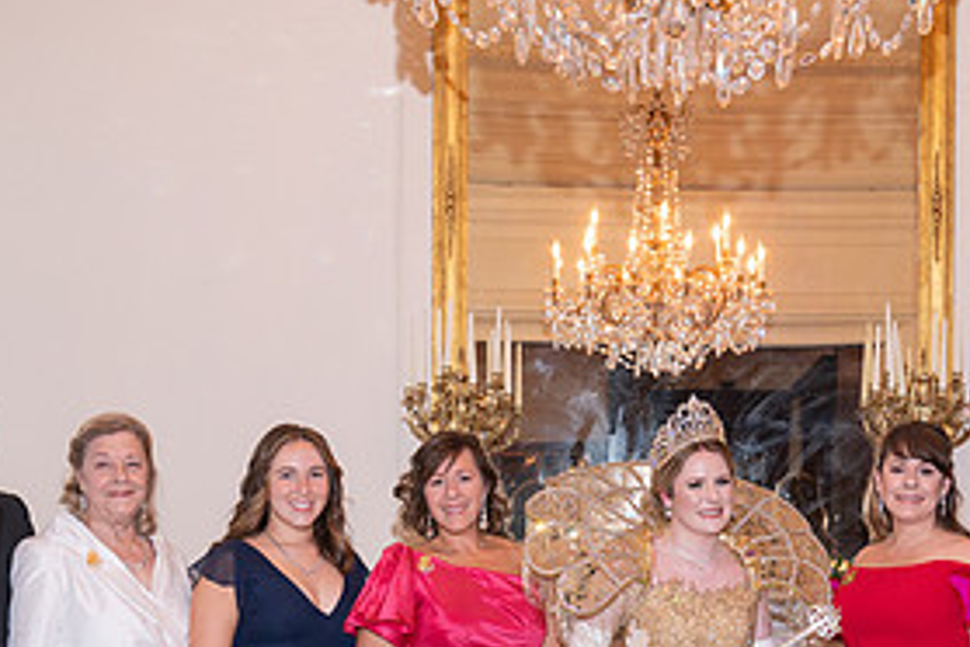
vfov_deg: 20.2
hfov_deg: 30.2
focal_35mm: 66
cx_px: 681
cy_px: 597
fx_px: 1778
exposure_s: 1/60
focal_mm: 31
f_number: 4.5
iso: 800
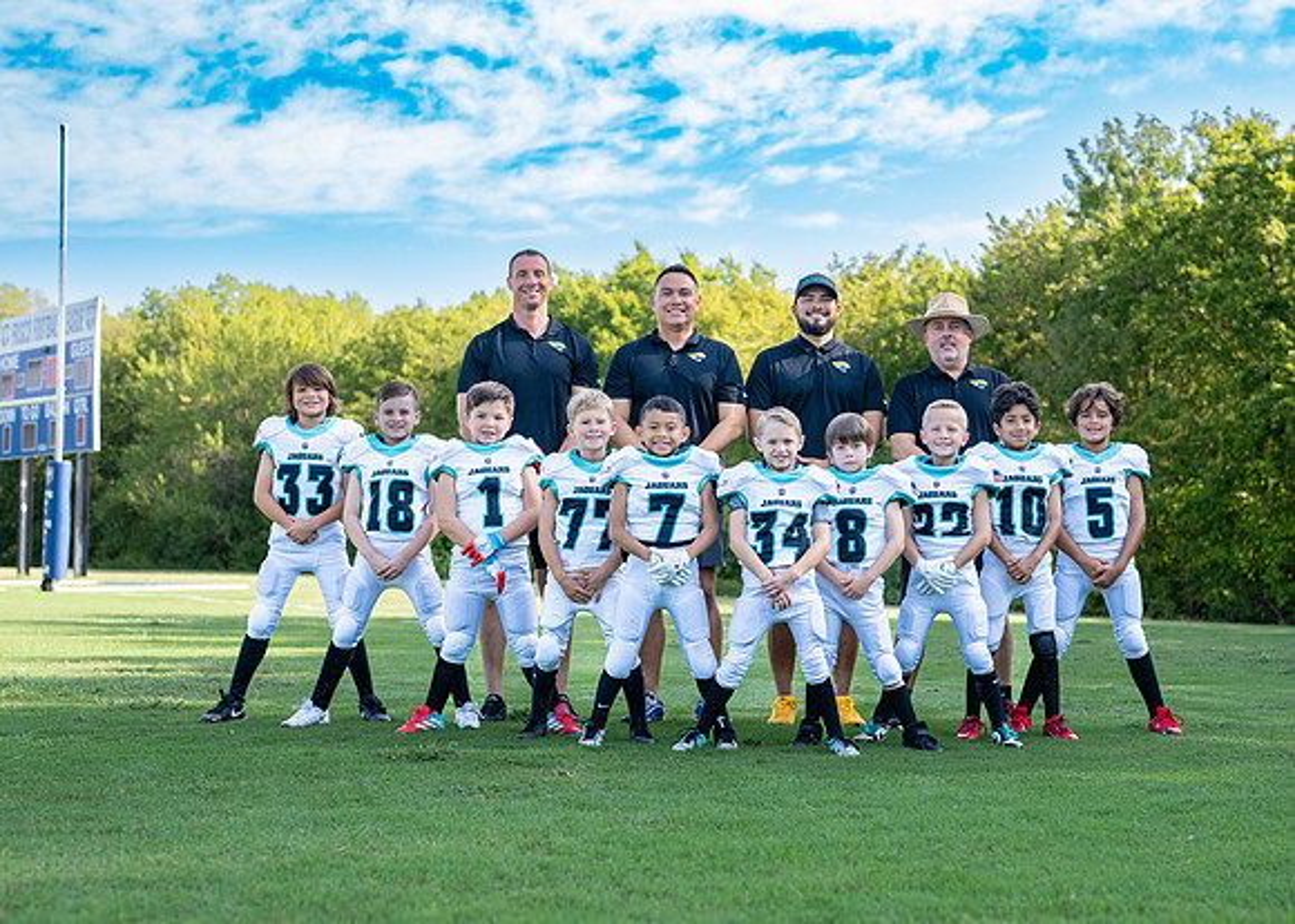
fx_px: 2140
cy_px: 460
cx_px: 767
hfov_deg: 33.6
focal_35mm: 58
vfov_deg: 24.4
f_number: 2.8
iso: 100
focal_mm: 50
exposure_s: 1/400
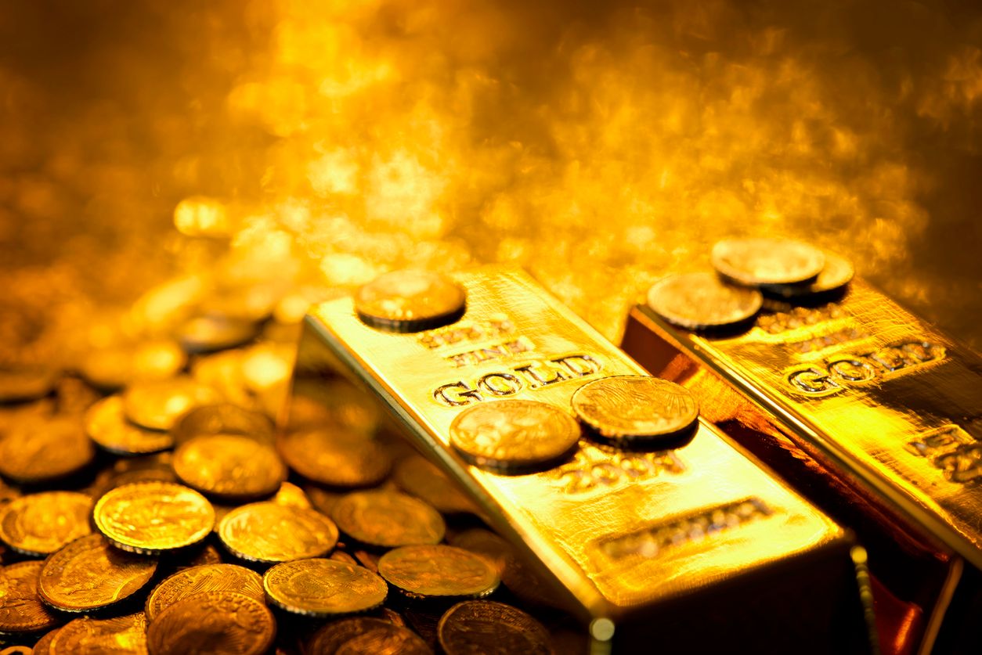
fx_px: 1637
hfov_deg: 33.4
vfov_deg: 22.6
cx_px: 491
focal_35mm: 60
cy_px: 328
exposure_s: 1/4
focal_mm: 60
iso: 100
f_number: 8
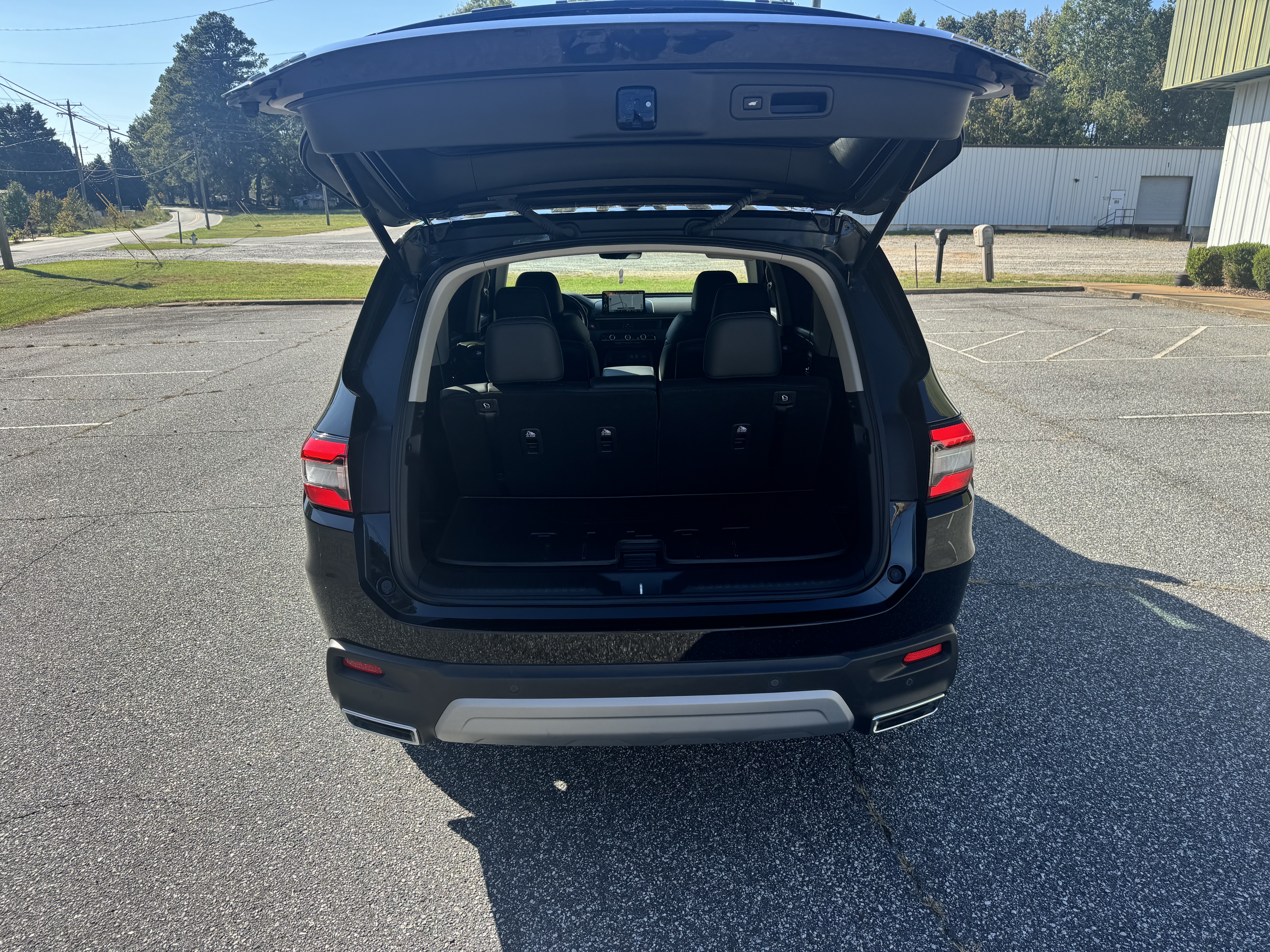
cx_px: 635
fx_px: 881
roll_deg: -1.1
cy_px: 476
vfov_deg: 56.8
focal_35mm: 24
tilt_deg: -16.2
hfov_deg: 71.6
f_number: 1.78
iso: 80
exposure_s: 1/1560
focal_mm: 6.76
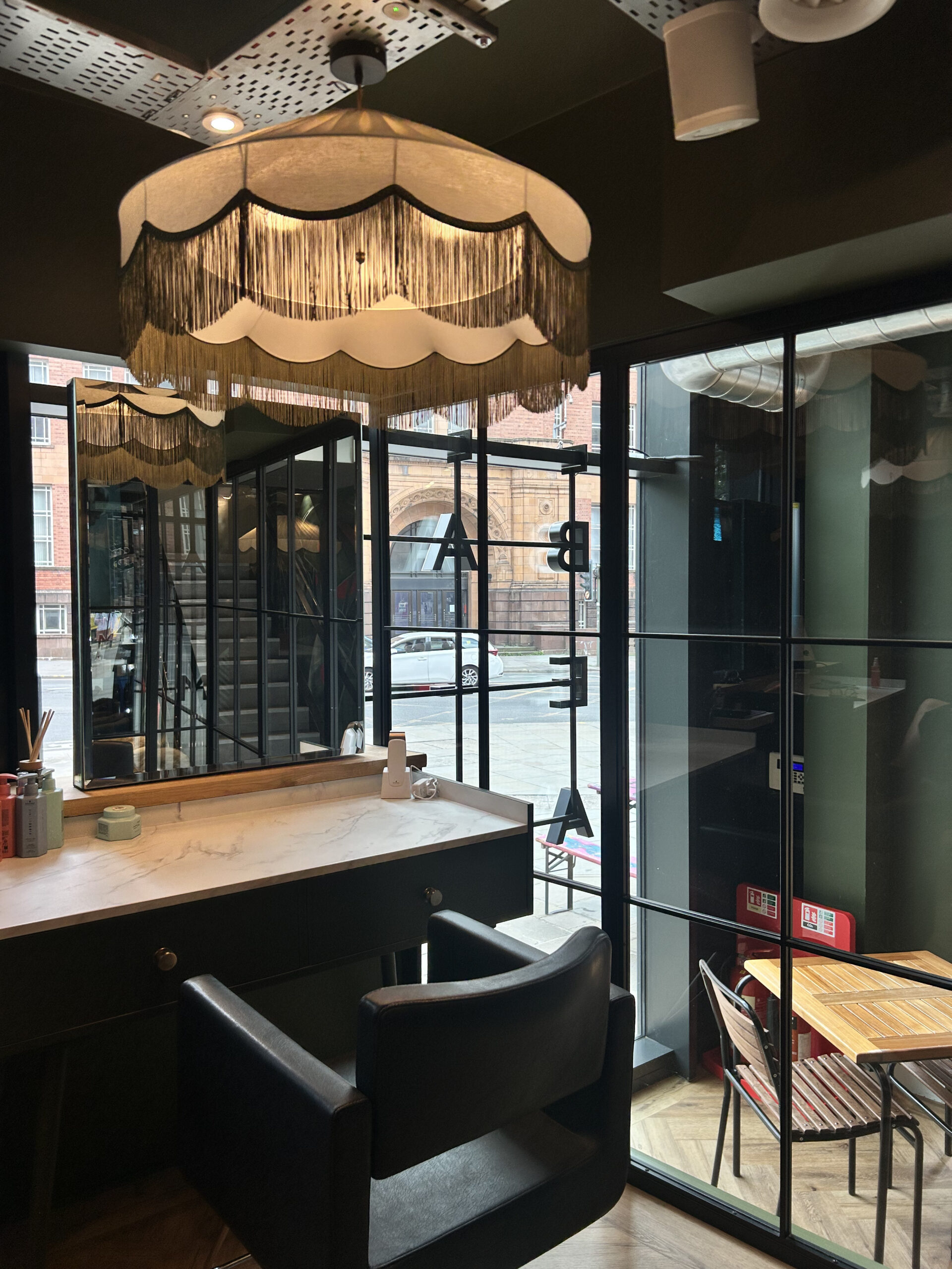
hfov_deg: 53.1
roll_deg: +0.1
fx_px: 953
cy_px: 634
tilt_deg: -2.4
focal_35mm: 26
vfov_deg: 67.3
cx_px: 476
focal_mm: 5.7
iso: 40
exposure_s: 1/272
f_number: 1.5
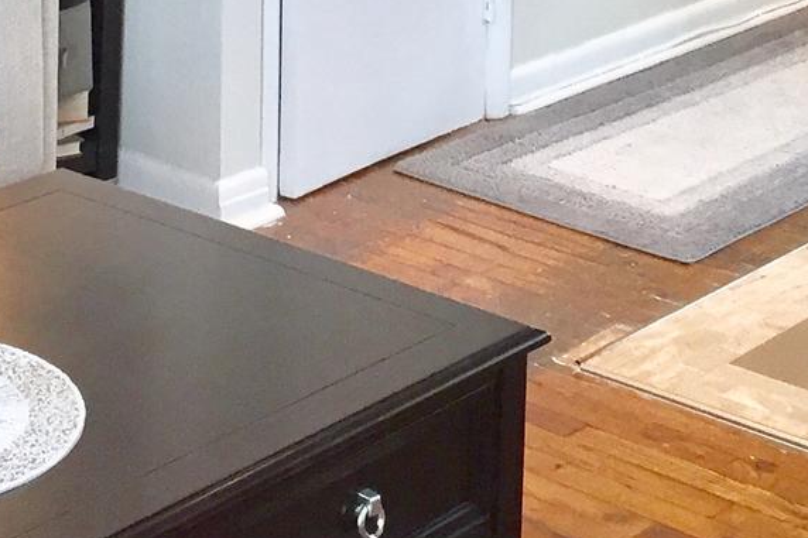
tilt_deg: -5.6
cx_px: 254
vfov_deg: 11.9
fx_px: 2423
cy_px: -369
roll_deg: -1.2
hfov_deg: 18.9
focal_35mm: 108
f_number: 2.2
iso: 40
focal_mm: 4.15
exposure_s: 1/30
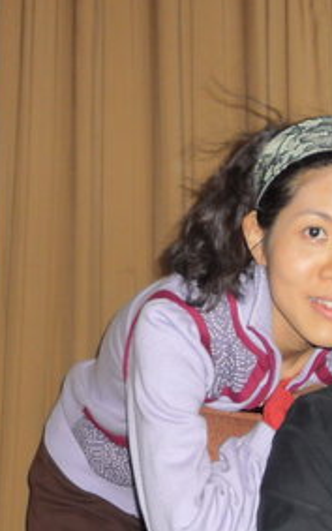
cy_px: 497
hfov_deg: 17.4
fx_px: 1085
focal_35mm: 75
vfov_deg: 26.4
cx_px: 219
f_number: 2.8
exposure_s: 1/30
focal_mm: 4.4
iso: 160
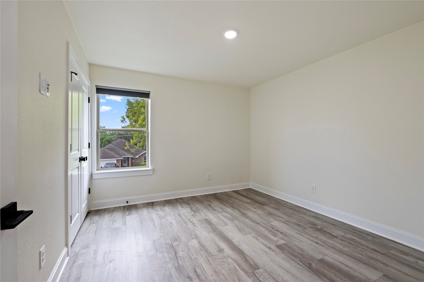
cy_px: 141
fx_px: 188
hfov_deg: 96.8
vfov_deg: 73.7
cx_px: 212
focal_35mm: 16
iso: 125
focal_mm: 16
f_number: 6.3
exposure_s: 1/3
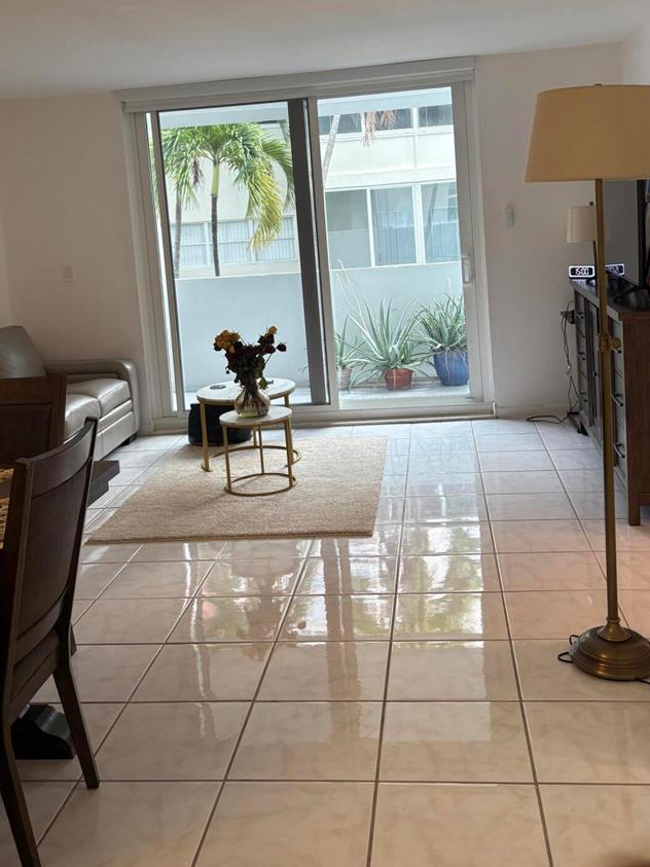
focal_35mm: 37
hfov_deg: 38.6
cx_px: 305
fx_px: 927
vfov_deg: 49.3
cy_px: 287
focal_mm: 5.96
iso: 80
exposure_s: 1/60
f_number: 1.6
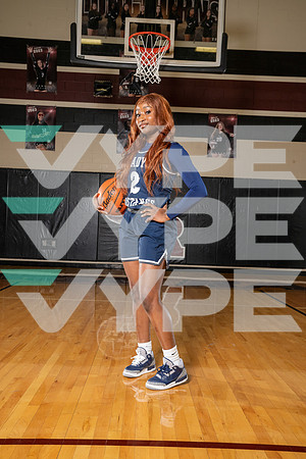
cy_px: 230
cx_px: 153
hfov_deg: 35.9
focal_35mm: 37
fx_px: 472
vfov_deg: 51.9
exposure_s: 1/250
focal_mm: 37
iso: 320
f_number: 7.1
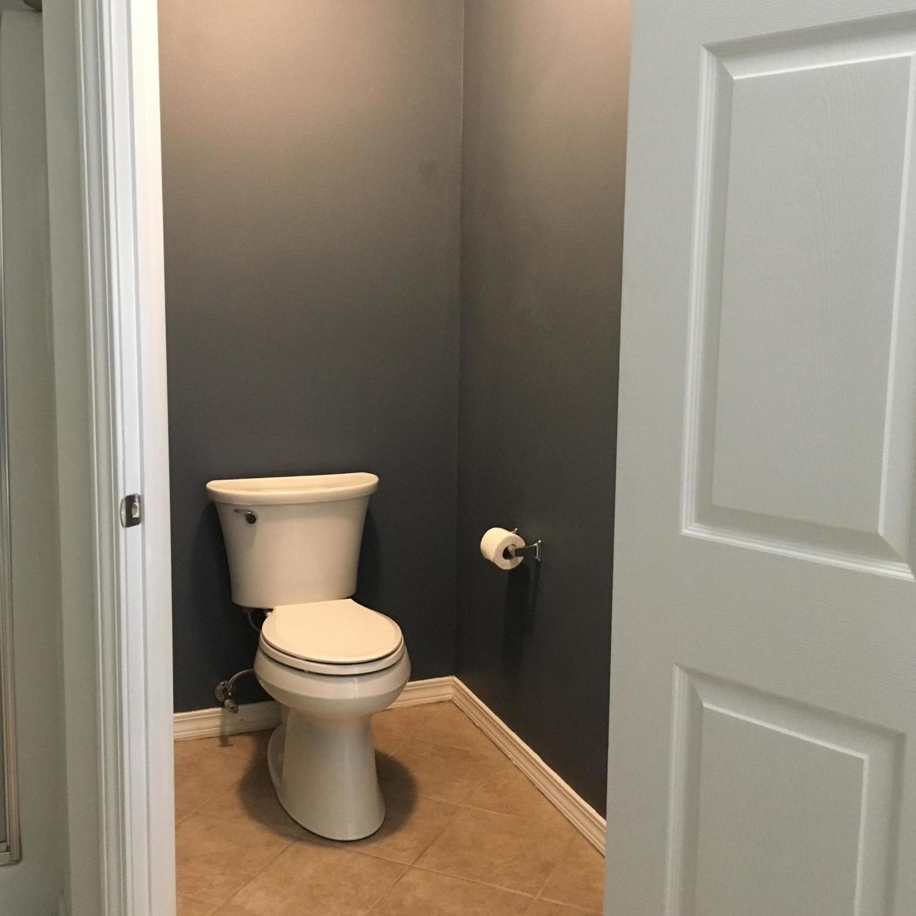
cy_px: 416
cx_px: 463
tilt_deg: -7.3
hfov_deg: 47.2
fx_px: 1048
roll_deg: -0.9
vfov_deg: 47.2
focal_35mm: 35
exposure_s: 1/30
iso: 200
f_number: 2.2
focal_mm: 4.15
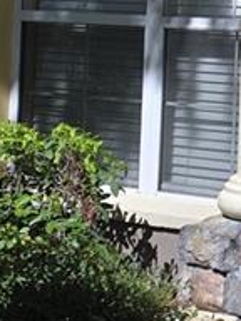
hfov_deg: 9.2
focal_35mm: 144
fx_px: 1337
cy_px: -150
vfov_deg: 13.0
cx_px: 587
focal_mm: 6.3
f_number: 1.7
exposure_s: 1/955
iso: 12
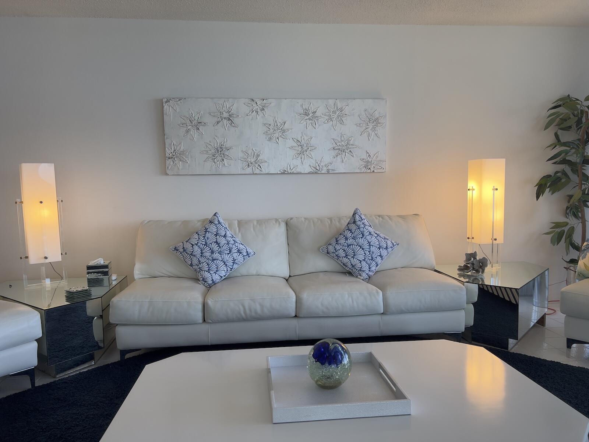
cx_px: 294
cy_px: 221
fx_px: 442
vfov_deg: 53.1
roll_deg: +1.2
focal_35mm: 26
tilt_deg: -5.3
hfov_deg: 67.3
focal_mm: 5.7
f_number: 1.5
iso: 50
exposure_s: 1/120
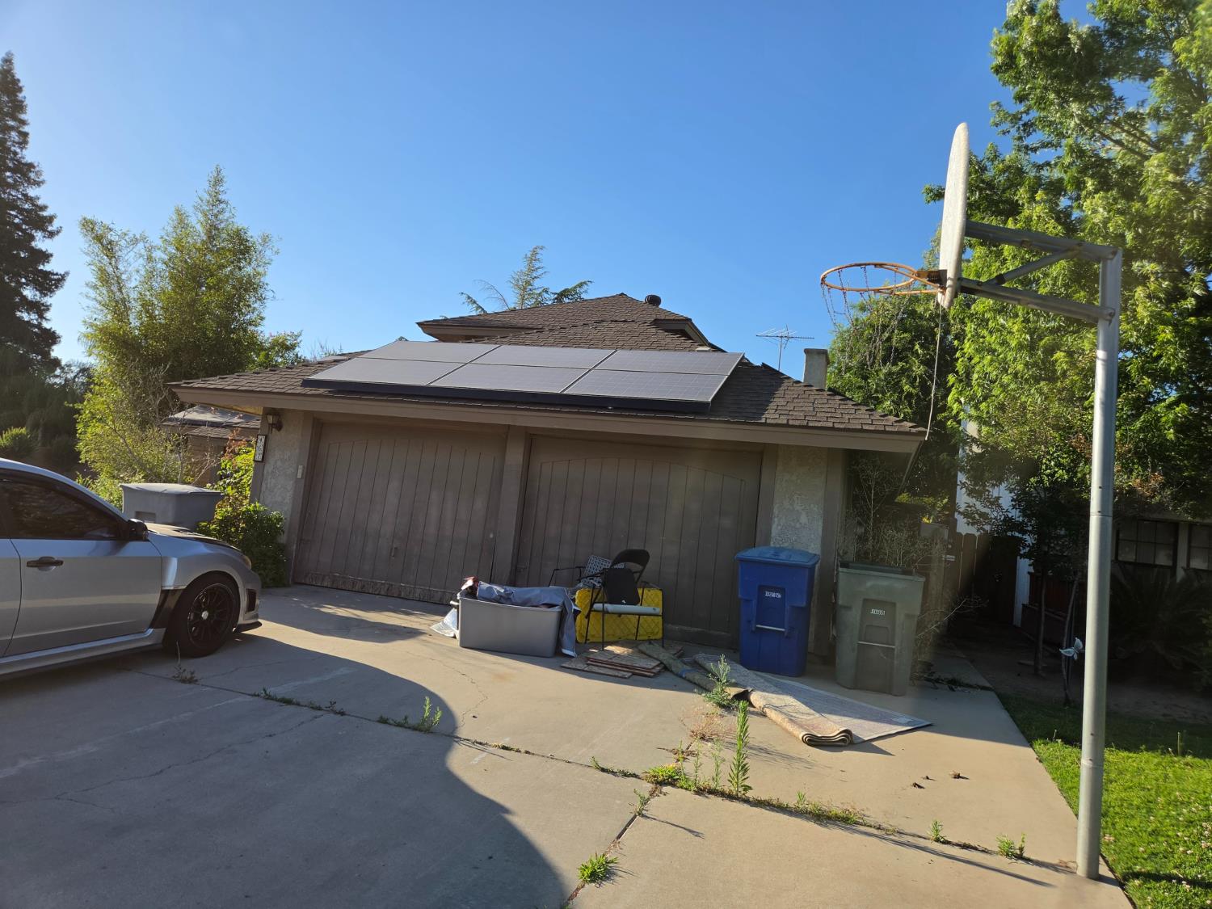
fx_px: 805
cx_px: 606
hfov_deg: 73.9
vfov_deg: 58.9
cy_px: 454
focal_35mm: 23
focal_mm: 5.4
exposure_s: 1/2945
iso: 80
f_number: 1.8
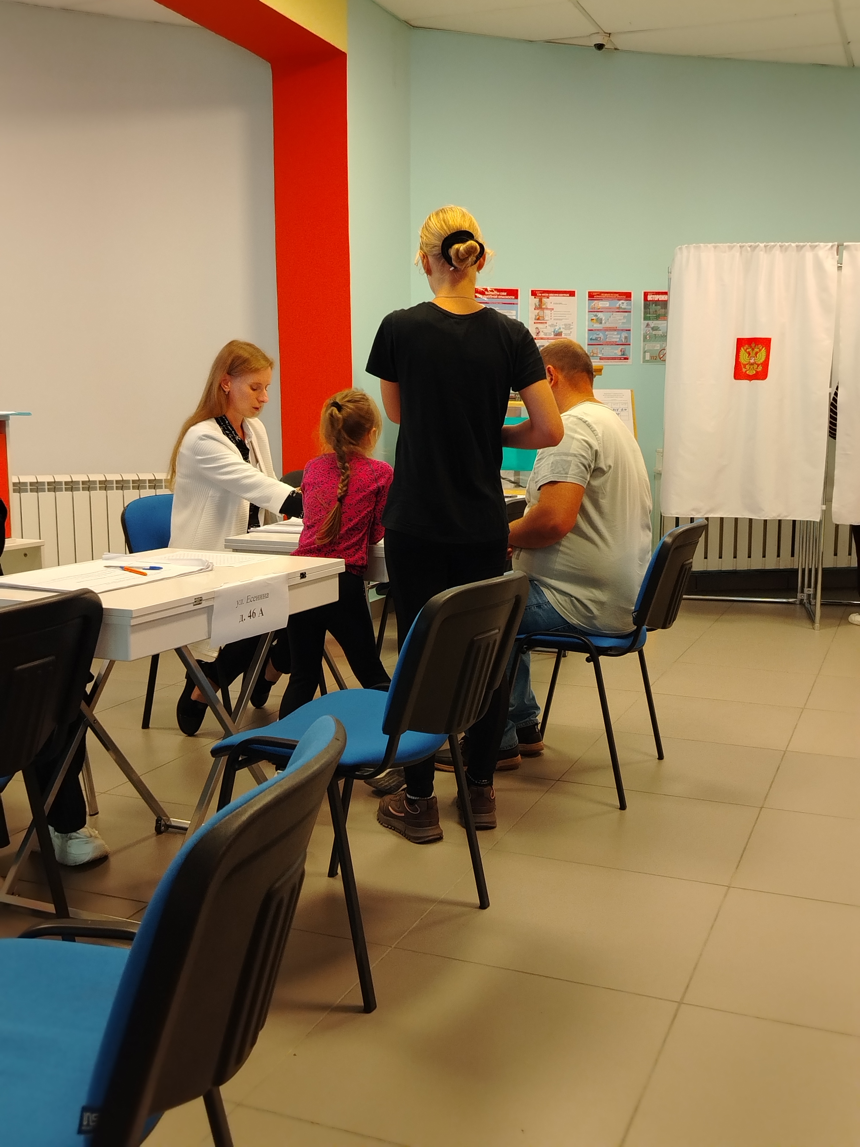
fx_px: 1193
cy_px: 574
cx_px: 430
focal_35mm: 36
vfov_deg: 51.4
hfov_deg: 39.7
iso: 716
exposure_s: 1/40
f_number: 1.75
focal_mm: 5.25
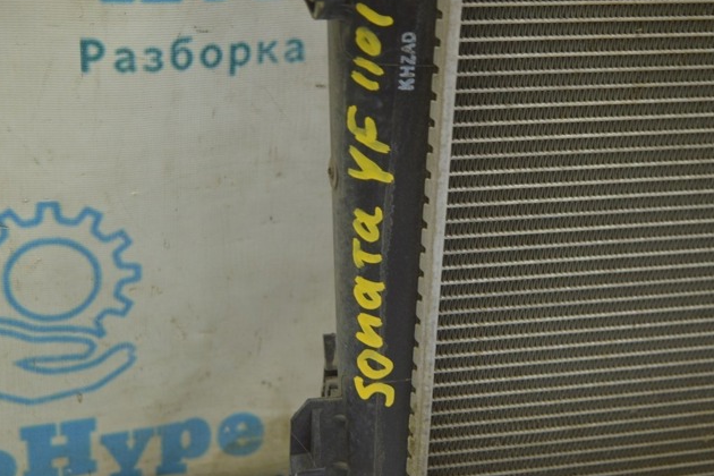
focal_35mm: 70
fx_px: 1388
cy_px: 237
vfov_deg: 19.5
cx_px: 360
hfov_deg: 28.8
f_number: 5.6
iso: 400
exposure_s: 1/20
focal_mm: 46
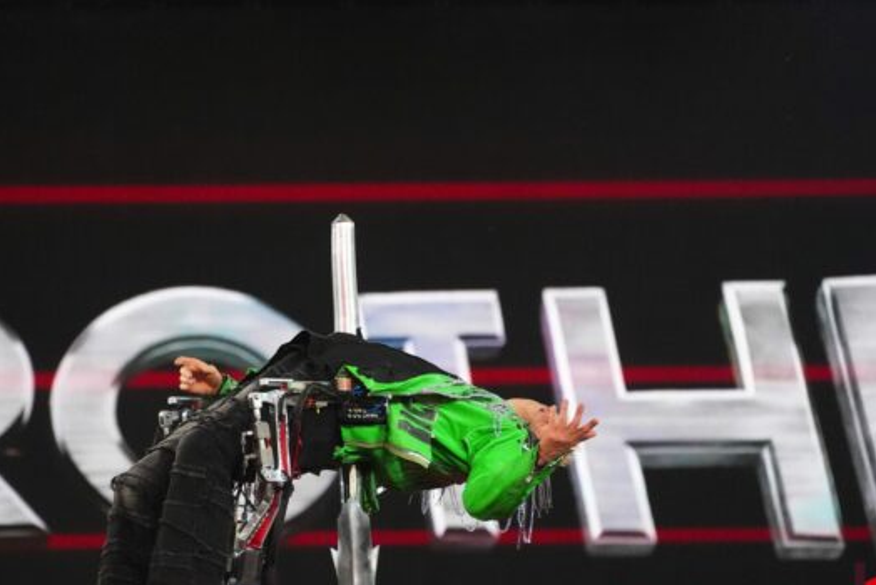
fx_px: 16044
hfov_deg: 3.1
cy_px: 358
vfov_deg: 2.1
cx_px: 314
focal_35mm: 659
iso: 6400
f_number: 6.3
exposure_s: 1/500
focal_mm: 300
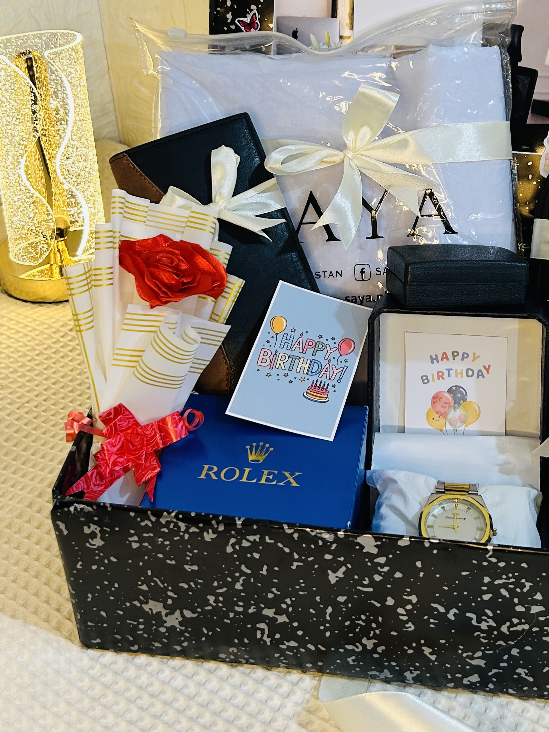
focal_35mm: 46
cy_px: 176
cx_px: 404
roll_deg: -1.0
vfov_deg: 40.0
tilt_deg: -27.0
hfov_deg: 31.0
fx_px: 973
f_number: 1.5
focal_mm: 5.7
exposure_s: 1/50
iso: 100
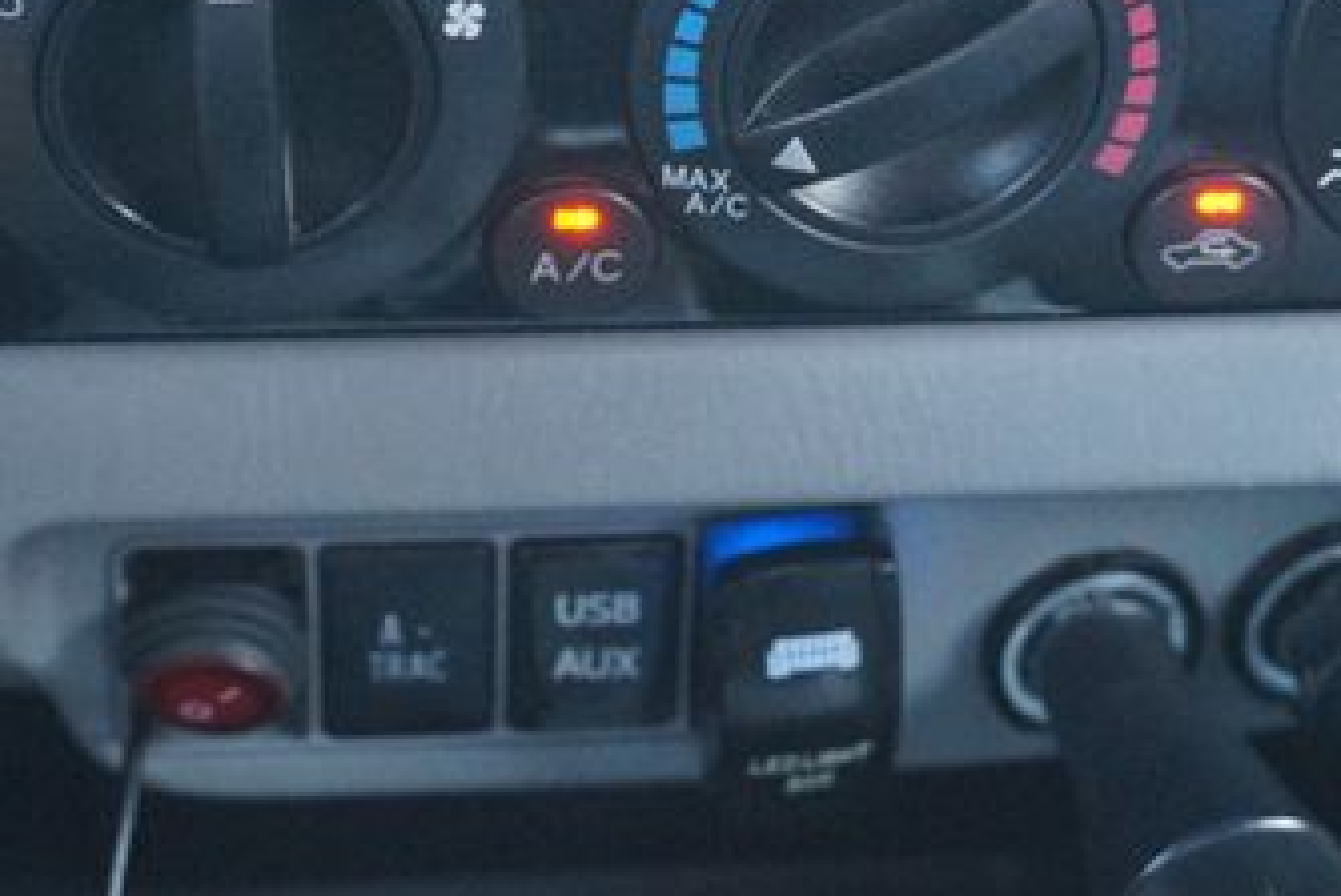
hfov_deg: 22.9
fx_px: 3315
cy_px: 92
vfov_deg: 15.2
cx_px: 739
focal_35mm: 89
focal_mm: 31
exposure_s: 1/60
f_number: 5
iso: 3200
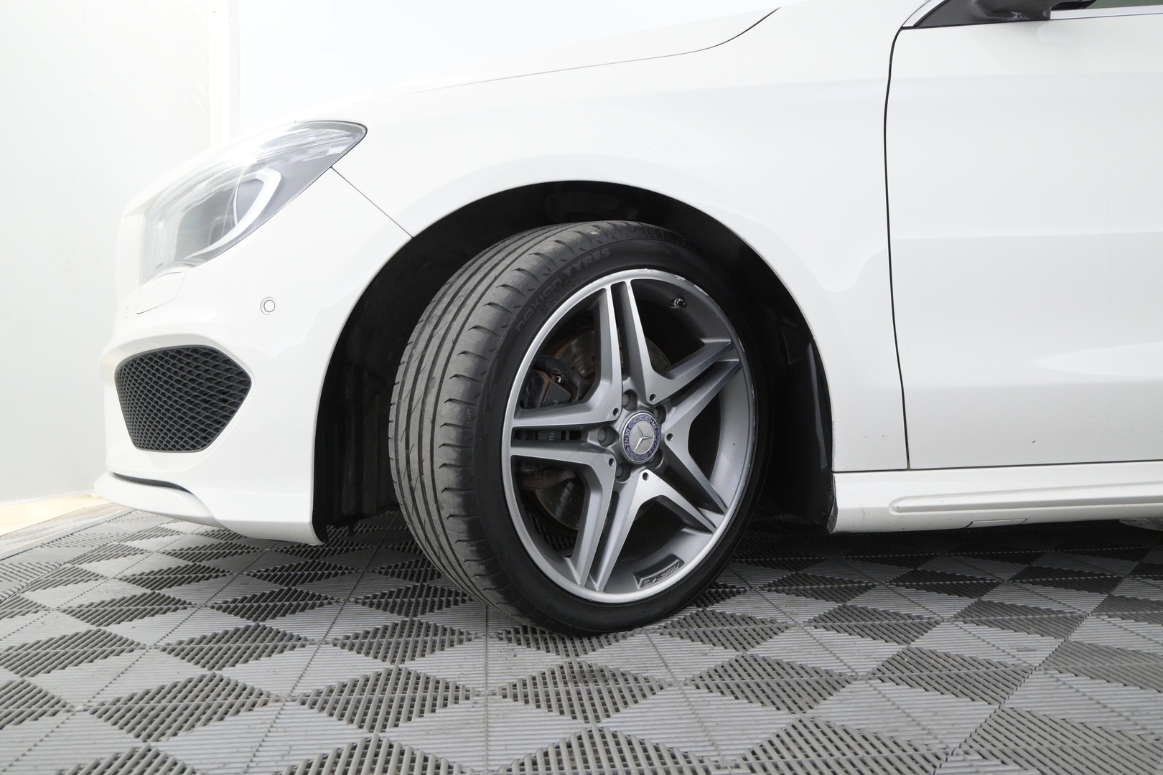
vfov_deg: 44.6
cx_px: 582
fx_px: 945
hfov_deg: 63.2
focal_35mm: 29
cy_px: 388
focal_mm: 19.5
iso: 2500
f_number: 4.5
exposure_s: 1/80
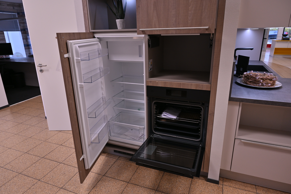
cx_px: 146
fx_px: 194
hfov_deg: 73.7
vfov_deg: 53.1
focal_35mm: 24
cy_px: 97
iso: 450
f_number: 8
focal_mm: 24
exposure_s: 1/30
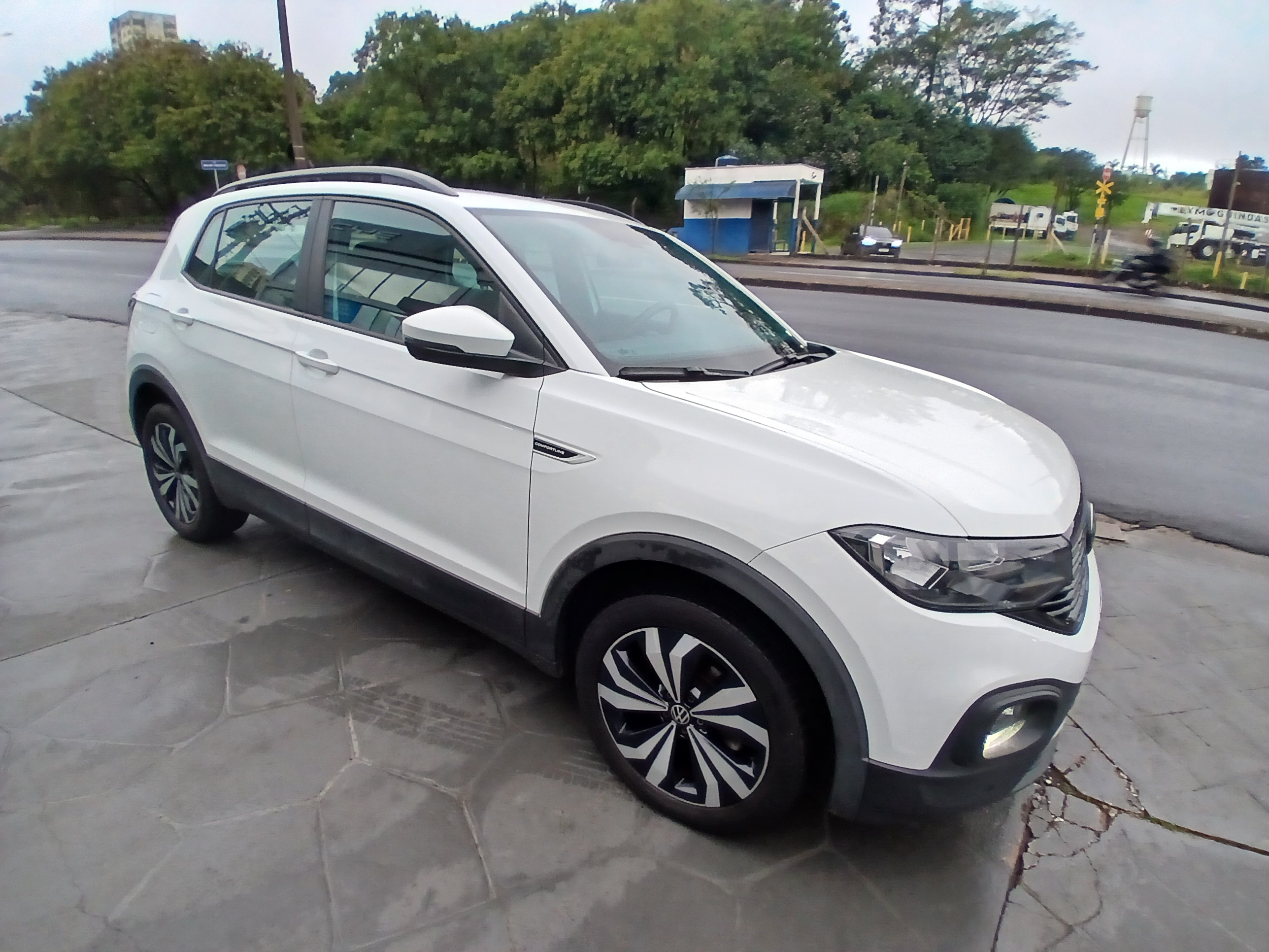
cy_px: 476
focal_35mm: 17
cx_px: 634
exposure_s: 1/60
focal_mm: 1.4
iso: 80
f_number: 2.2
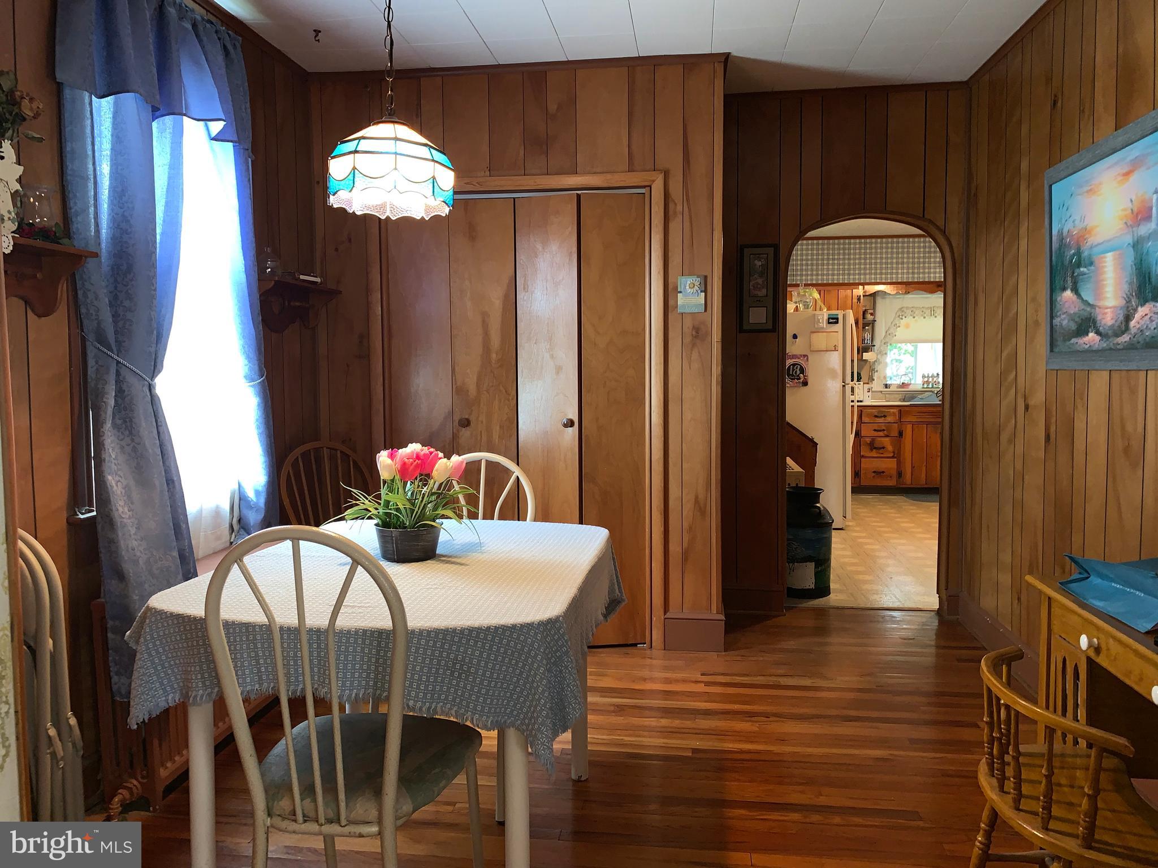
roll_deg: +0.2
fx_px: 870
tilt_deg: -3.4
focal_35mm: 26
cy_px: 434
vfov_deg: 53.1
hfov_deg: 67.3
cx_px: 579
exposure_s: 1/10
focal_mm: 4.25
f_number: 1.8
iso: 64
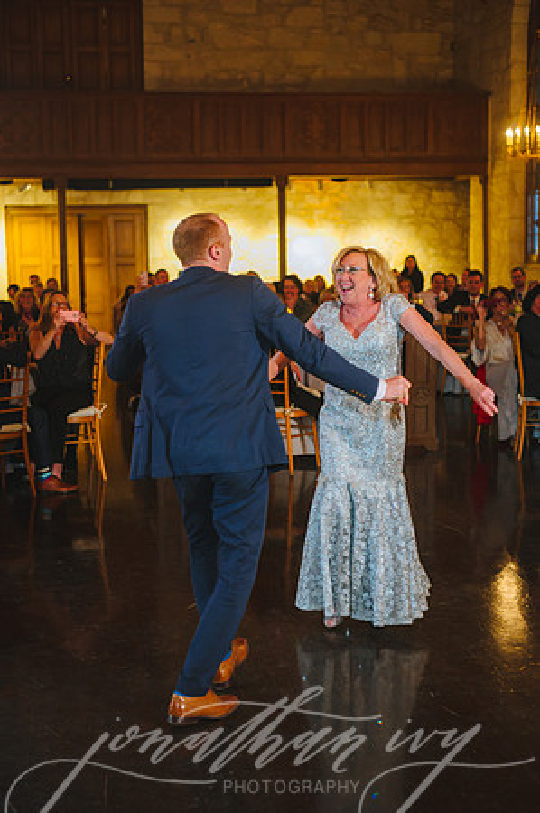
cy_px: 406
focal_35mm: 52
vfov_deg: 38.2
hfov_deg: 25.9
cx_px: 270
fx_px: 1173
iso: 3200
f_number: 2.8
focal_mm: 52
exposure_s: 1/125
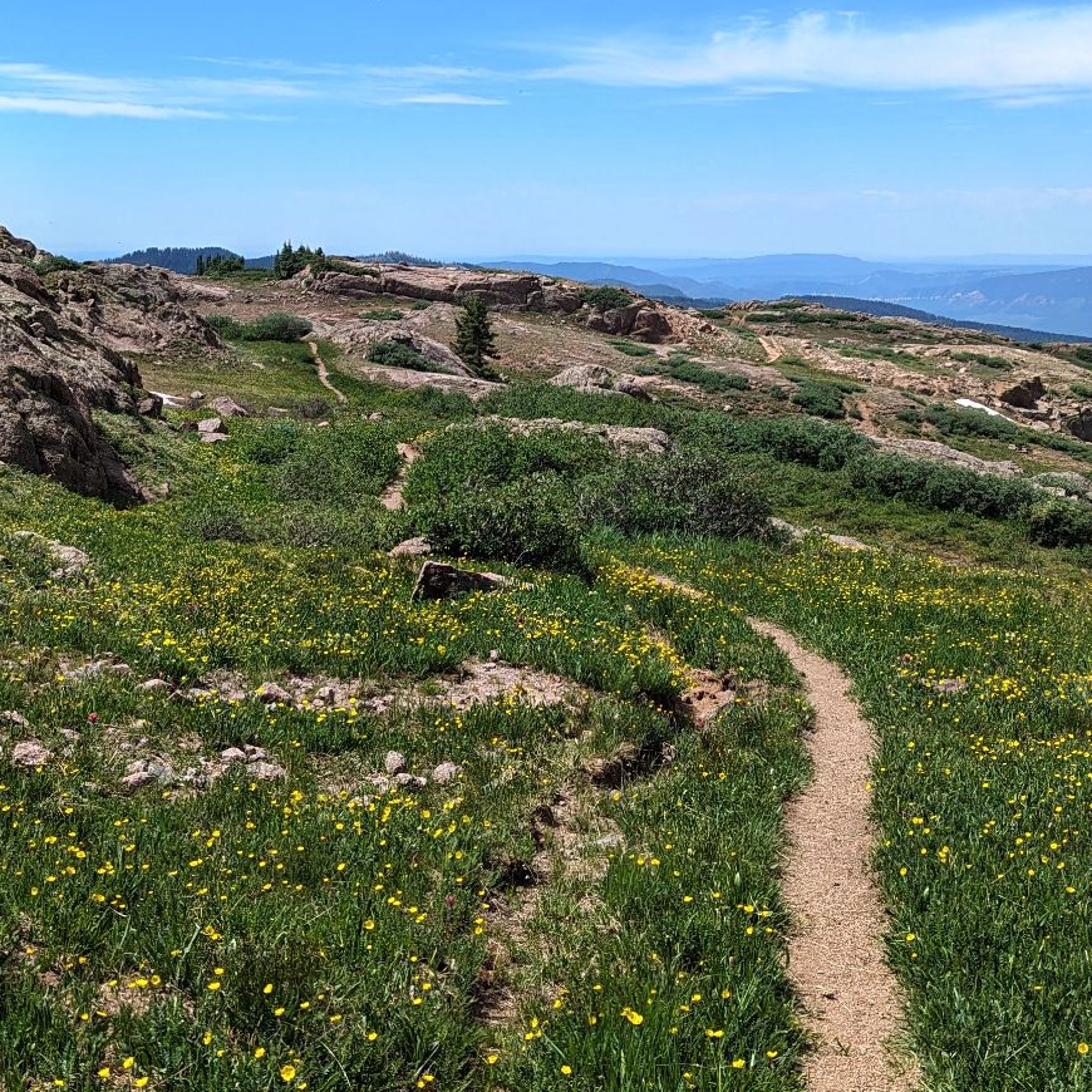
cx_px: 456
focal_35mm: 50
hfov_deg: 33.9
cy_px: 372
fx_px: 1785
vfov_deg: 33.7
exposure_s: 1/1825
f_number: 1.85
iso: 46
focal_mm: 6.81
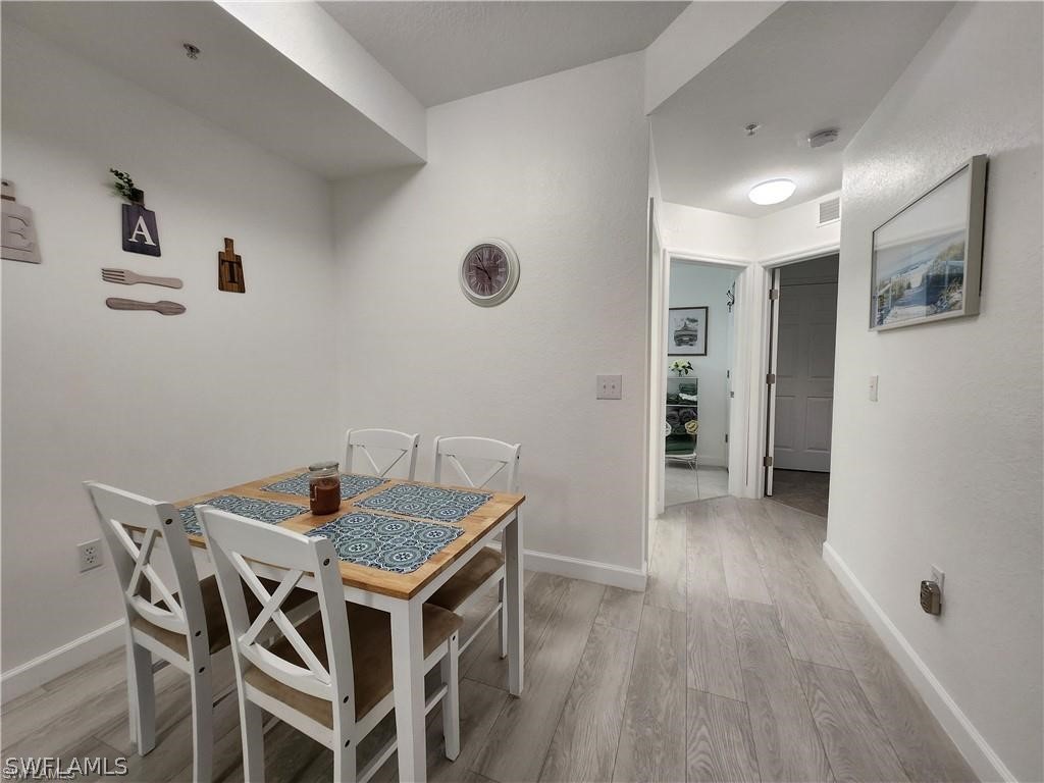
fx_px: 392
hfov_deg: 106.2
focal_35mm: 13
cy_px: 392
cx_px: 522
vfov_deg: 89.9
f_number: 2.2
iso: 100
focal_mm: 1.74
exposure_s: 1/60
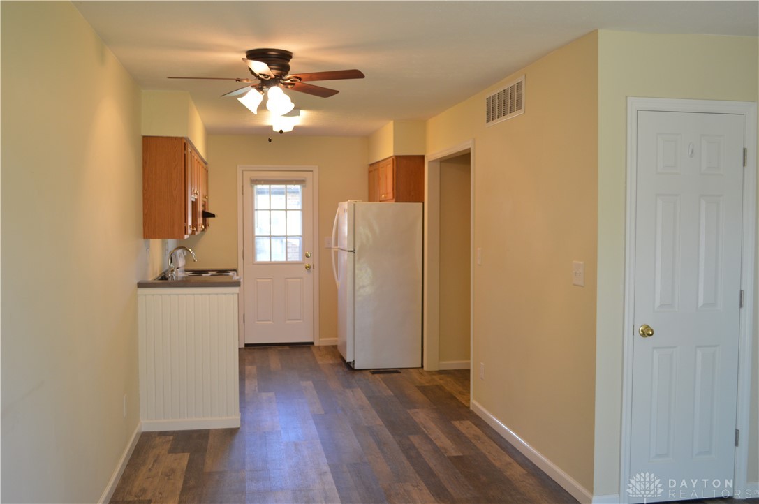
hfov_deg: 53.2
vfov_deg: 36.8
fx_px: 758
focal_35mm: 36
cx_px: 380
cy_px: 252
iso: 400
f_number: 4
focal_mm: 24
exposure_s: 1/40
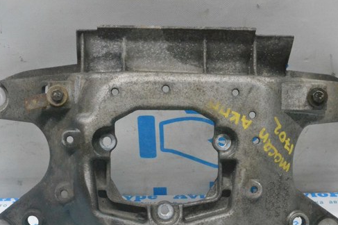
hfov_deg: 28.5
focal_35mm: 71
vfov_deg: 19.1
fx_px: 666
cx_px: 174
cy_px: 146
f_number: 10
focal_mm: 36
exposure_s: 1/160
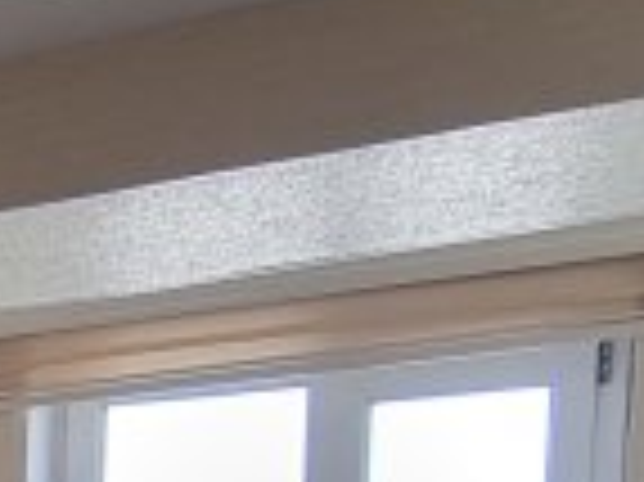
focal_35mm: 93
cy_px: 946
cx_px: -468
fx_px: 1729
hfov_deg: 17.6
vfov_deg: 13.7
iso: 64
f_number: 2.2
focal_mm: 2.2
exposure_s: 1/50
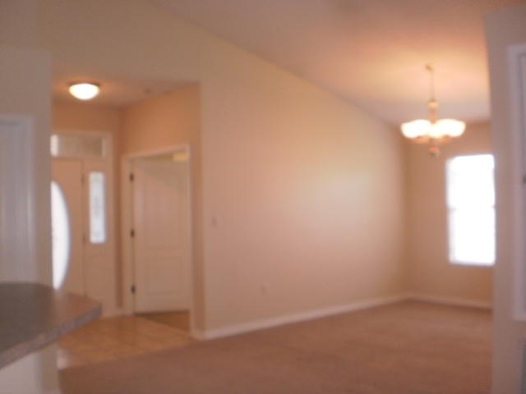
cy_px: 197
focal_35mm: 36
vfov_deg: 39.7
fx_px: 547
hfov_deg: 51.4
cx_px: 263
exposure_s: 1/30
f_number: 3.1
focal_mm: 6.3
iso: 125
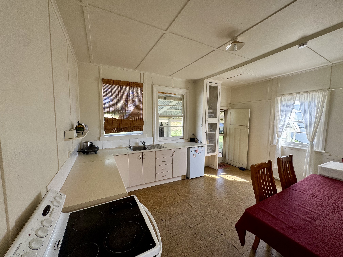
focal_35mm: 14
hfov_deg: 102.1
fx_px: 139
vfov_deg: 85.7
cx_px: 172
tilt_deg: -4.4
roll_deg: -0.3
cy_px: 128
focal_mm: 2.22
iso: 80
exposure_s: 1/99
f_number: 2.2
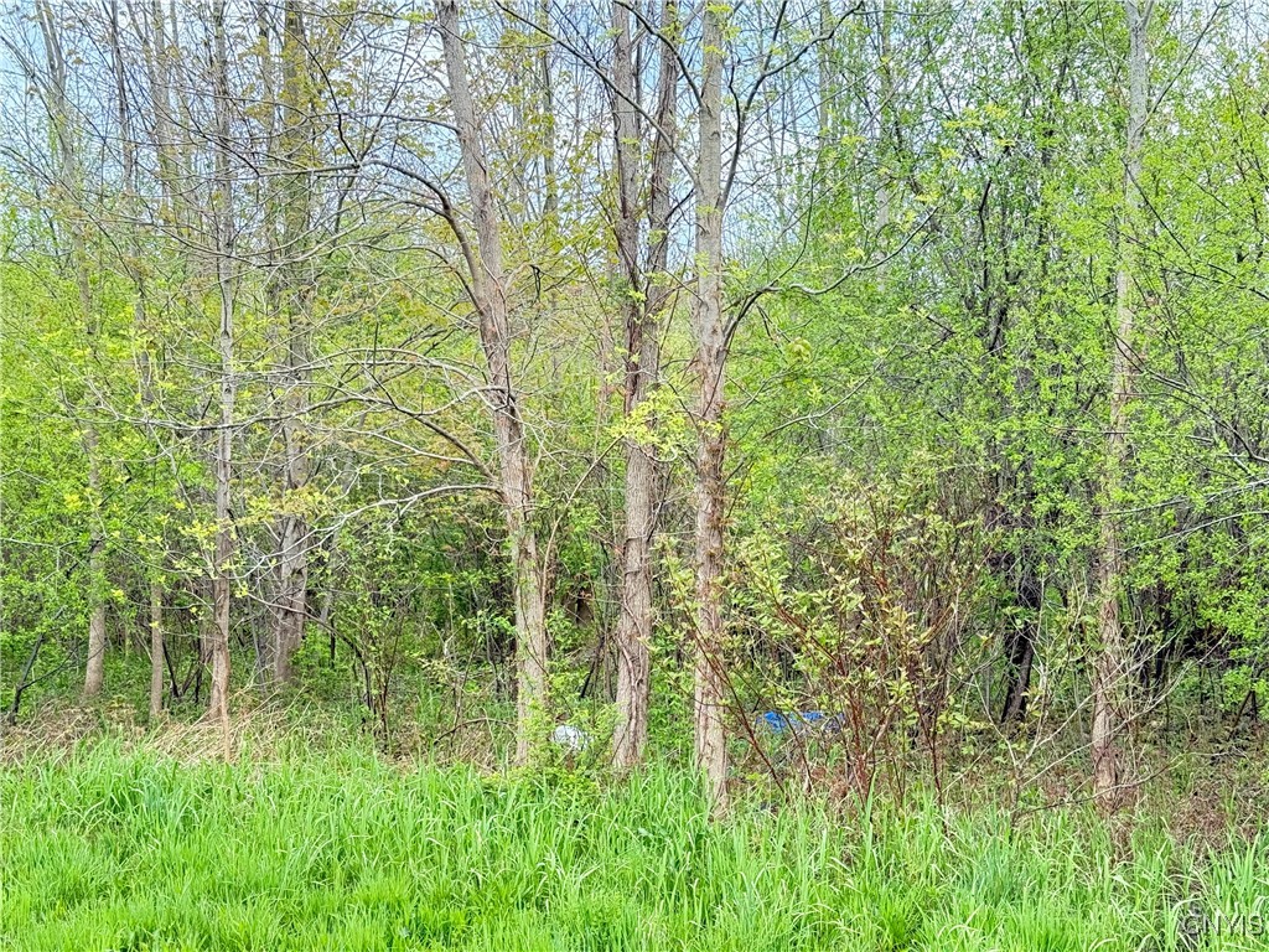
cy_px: 476
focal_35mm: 48
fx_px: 1760
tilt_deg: +2.8
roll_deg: -0.3
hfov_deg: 39.7
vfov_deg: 30.3
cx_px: 634
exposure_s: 1/566
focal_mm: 6.76
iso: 80
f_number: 1.78
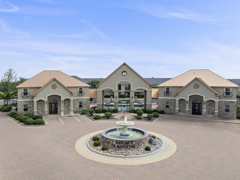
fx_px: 166
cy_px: 90
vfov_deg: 56.8
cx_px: 120
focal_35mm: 24
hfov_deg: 71.6
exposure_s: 1/2000
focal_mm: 12.29
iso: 130
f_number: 2.8
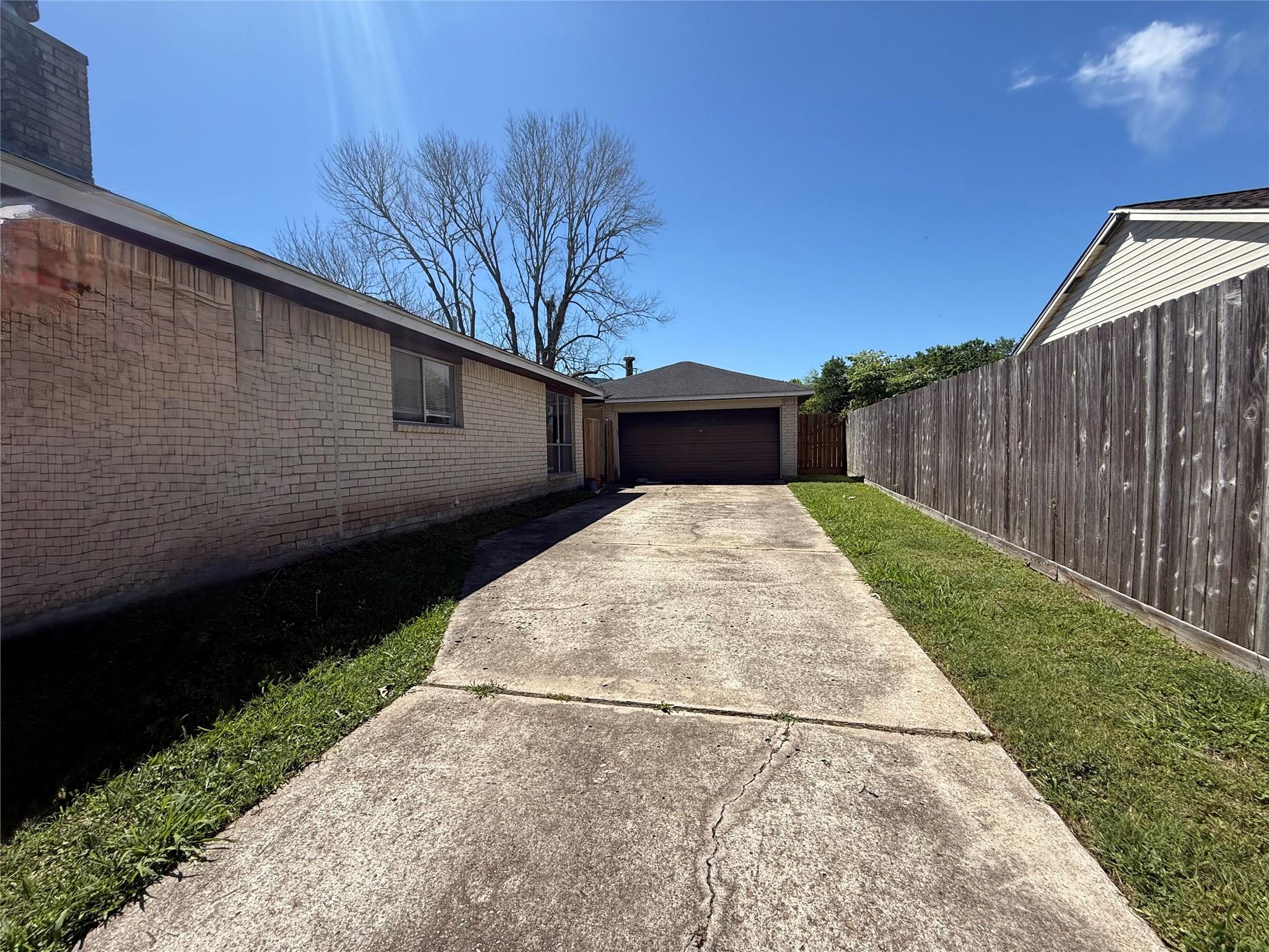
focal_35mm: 14
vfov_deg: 85.7
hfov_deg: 102.1
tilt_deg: -3.0
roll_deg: +0.8
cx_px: 634
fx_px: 513
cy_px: 476
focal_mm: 2.22
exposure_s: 1/1901
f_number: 2.2
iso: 50
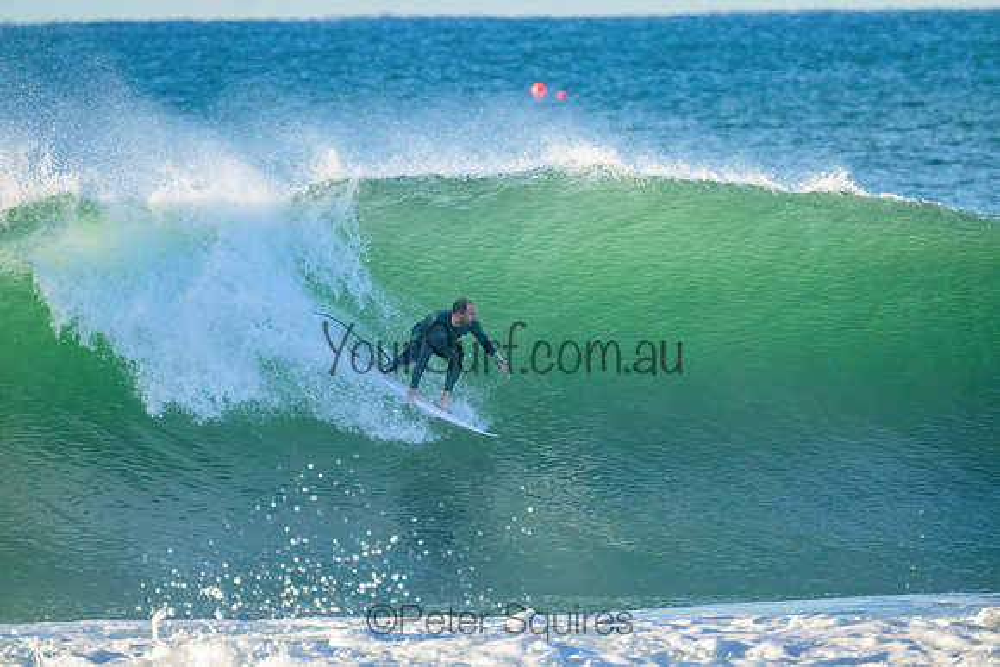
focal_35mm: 800
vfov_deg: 1.7
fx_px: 22226
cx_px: 500
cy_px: 334
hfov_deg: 2.6
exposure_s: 1/1600
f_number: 11
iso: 4000
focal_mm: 800
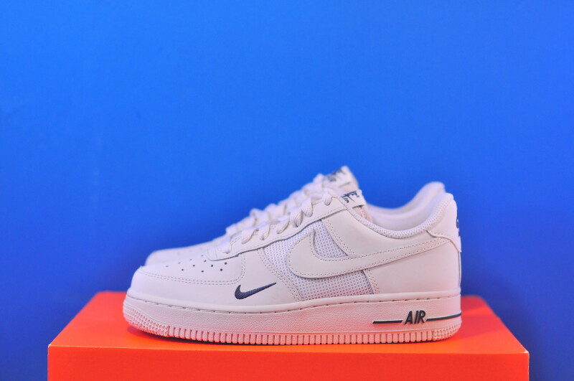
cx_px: 287
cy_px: 190
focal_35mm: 75
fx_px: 1194
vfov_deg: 18.1
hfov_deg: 27.0
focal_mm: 50
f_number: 2.5
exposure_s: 1/320
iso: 250
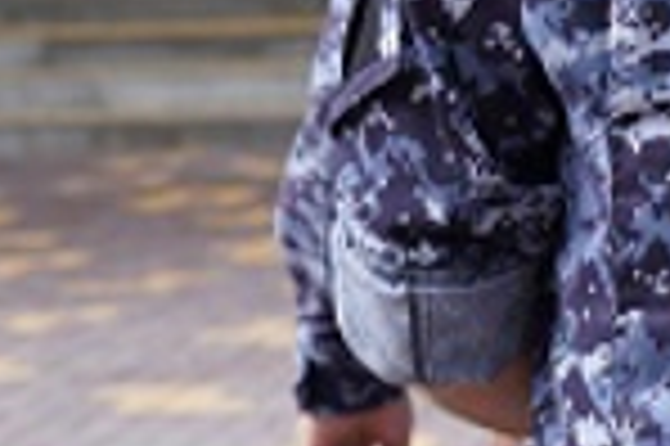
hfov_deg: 8.2
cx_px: 1174
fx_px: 4499
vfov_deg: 5.6
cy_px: -90
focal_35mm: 242
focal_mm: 48
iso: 100
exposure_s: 1/160
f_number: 4
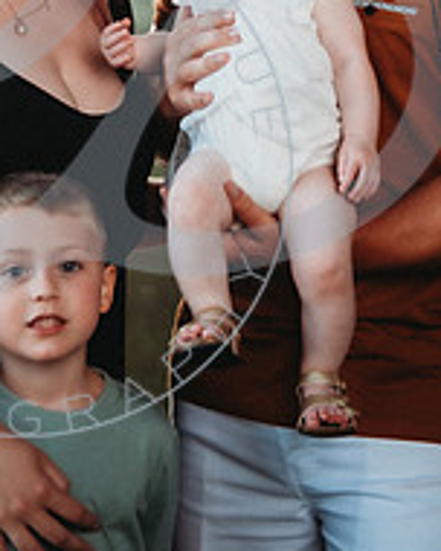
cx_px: 154
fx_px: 1811
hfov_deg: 13.9
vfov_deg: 16.8
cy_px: -52
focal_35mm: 111
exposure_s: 1/200
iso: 200
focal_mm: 50
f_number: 2.8
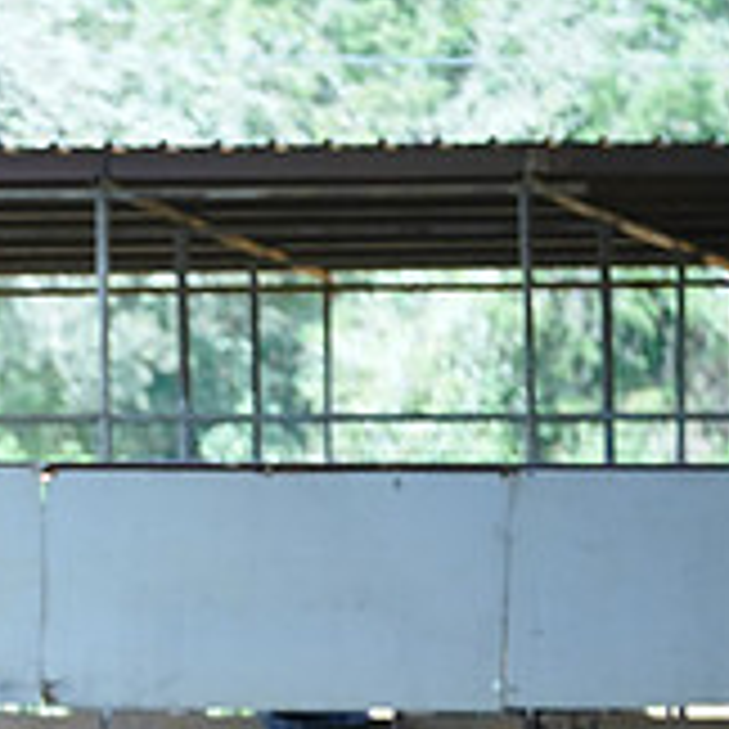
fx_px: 14534
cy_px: 853
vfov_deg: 2.9
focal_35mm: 610
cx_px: -418
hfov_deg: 2.9
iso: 2000
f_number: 2.8
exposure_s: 1/2000
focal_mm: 200
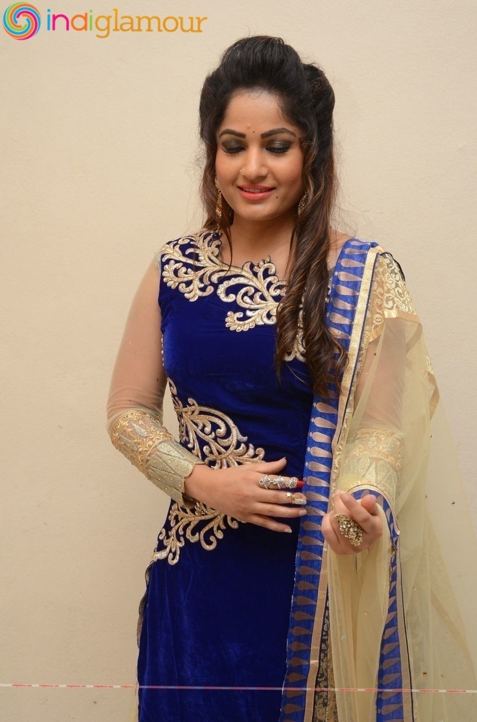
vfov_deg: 29.9
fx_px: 1348
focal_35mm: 68
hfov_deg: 20.1
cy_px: 361
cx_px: 238
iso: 1000
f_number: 6.3
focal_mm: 45
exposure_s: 1/100
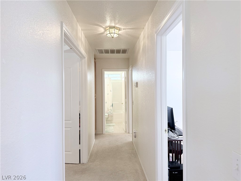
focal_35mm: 24
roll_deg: -0.2
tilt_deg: +0.3
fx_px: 167
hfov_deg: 71.6
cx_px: 120
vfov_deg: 56.8
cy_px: 90
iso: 160
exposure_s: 1/120
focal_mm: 6.76
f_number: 1.78
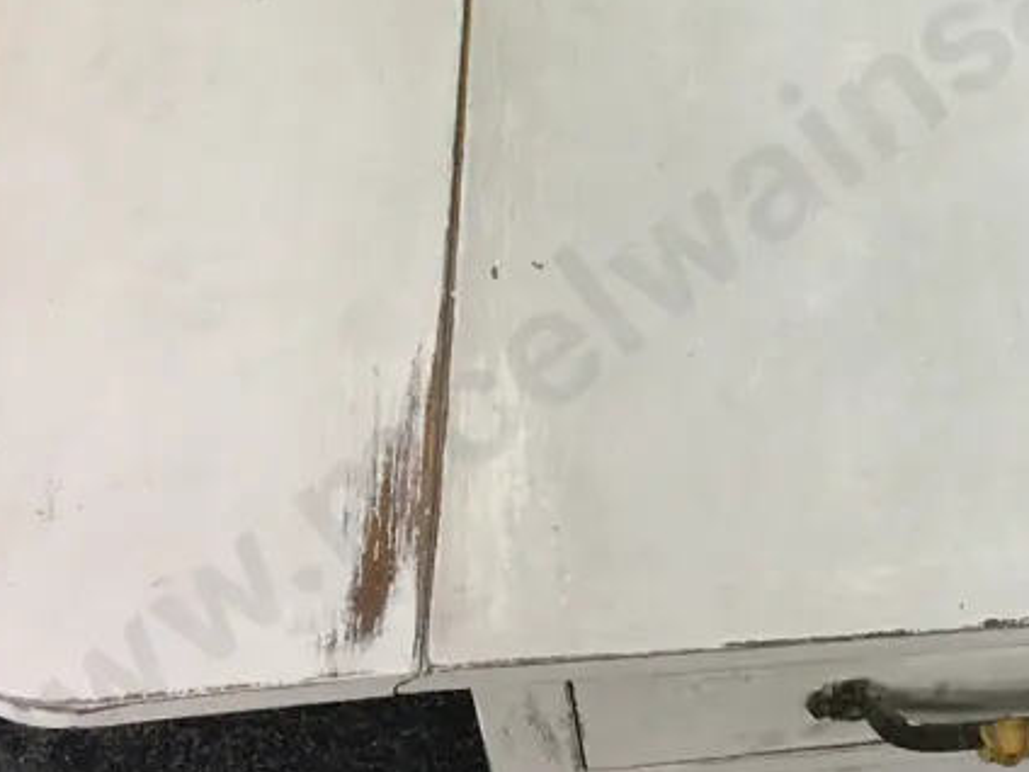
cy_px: 66
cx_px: 939
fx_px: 2081
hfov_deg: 26.8
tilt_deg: -46.1
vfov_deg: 20.6
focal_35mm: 70
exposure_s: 1/33
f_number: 2.2
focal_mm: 4.15
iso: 64
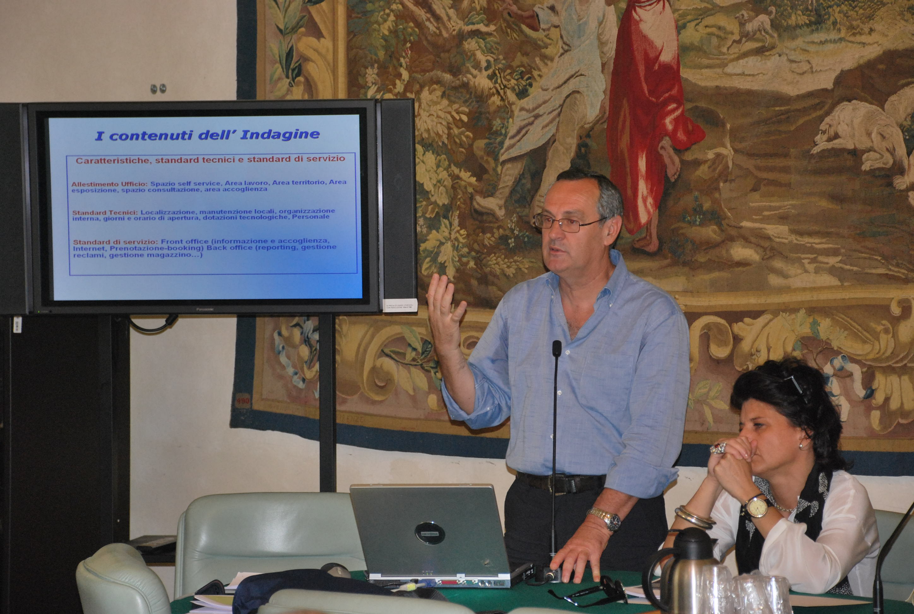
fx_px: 2671
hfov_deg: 19.4
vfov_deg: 13.1
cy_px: 307
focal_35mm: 105
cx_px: 457
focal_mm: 70
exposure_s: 1/60
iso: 500
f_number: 5.6
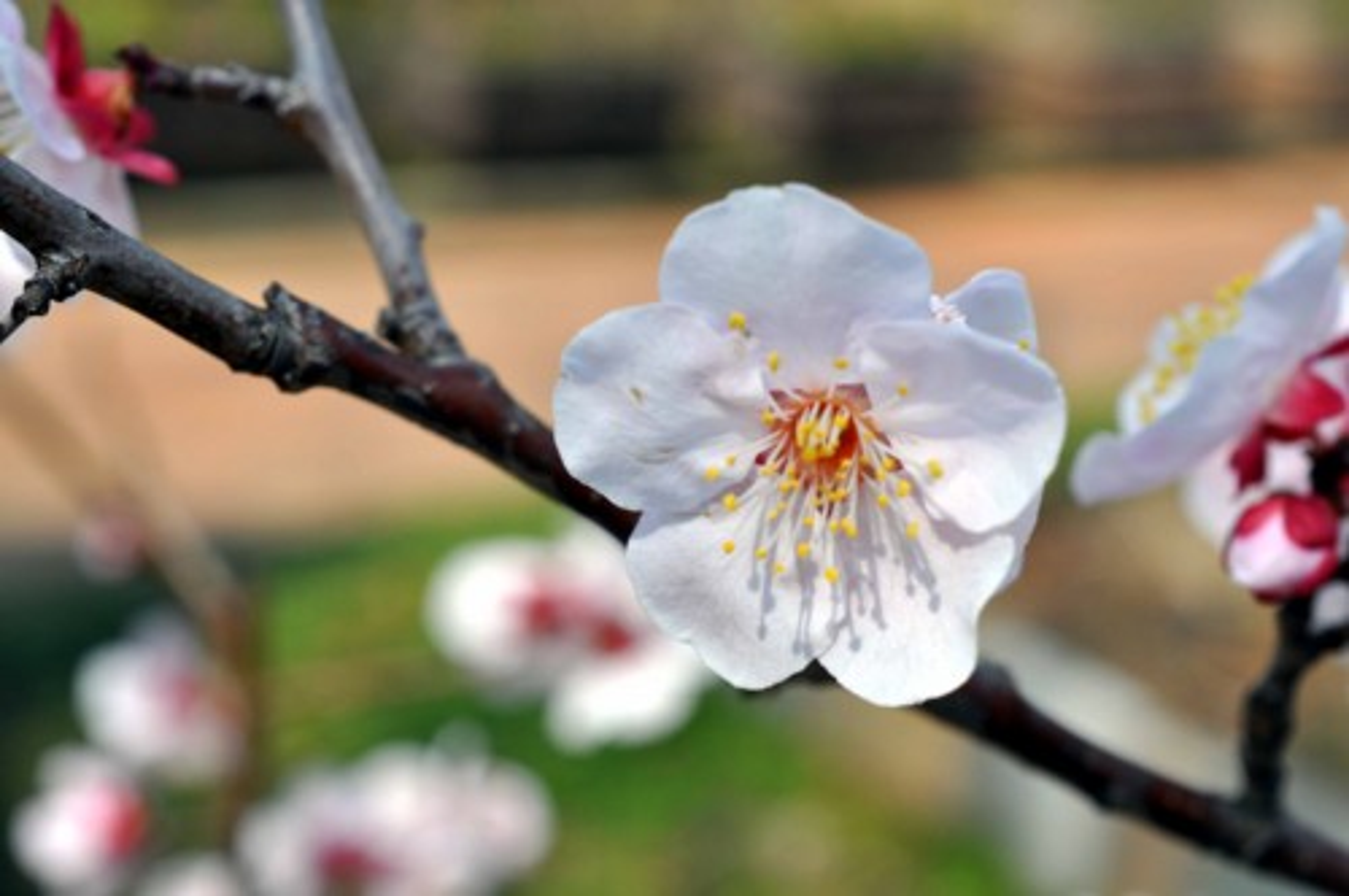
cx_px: 674
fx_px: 2245
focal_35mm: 60
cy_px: 448
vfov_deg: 22.6
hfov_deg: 33.4
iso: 200
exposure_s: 1/320
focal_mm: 40
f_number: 9
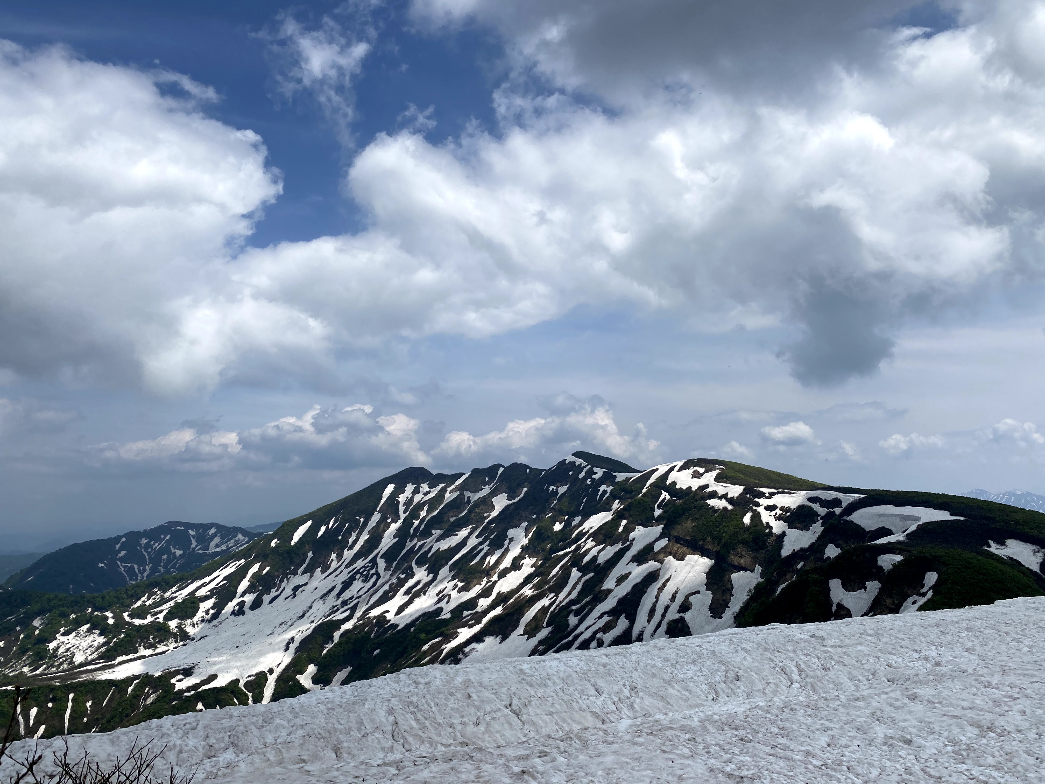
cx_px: 522
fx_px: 785
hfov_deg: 67.3
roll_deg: +1.8
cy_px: 392
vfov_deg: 53.1
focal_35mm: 26
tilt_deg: +8.5
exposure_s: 1/8197
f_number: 1.8
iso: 32
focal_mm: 4.25
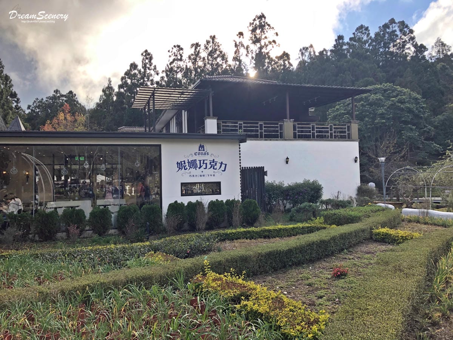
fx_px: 366
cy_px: 170
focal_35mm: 28
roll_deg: +0.3
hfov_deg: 63.4
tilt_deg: +1.1
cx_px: 226
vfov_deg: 49.7
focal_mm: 3.99
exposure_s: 1/727
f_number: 1.8
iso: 20
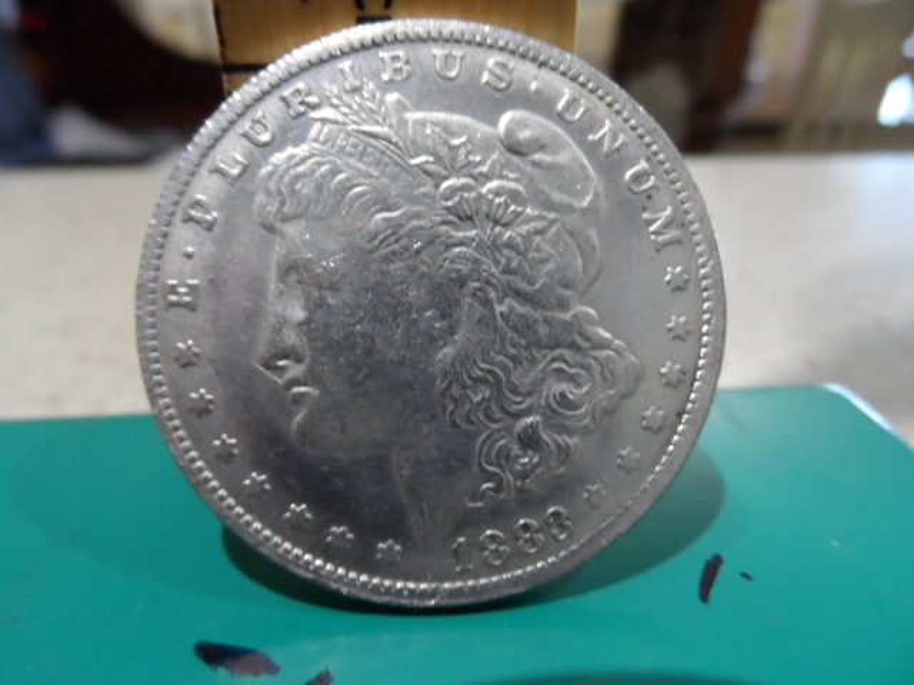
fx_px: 634
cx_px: 457
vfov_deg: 56.8
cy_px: 342
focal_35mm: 24
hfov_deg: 71.6
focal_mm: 4
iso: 400
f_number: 3.2
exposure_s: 1/20
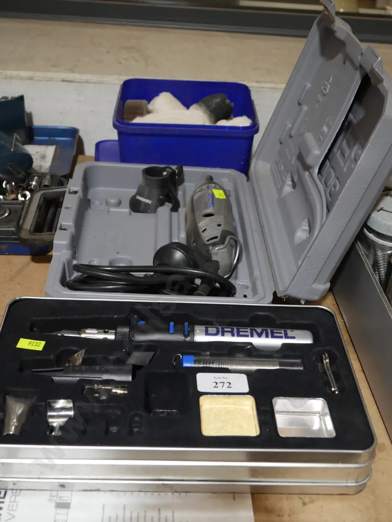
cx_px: 196
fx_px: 694
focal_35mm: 46
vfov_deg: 41.2
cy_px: 261
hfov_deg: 31.5
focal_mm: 23
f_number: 5.1
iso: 800
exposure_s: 1/60
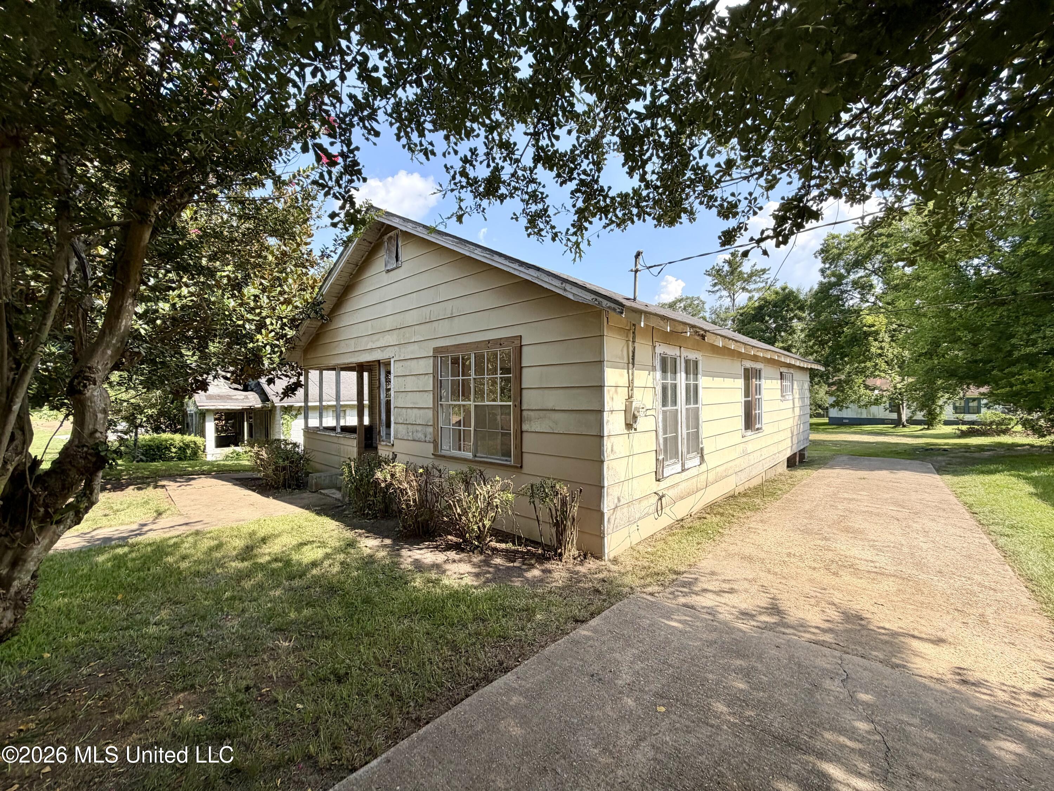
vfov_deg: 85.7
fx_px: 426
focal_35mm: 14
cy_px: 396
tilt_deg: +1.7
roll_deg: +0.5
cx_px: 527
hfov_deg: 102.1
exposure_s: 1/638
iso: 40
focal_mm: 2.22
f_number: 2.2
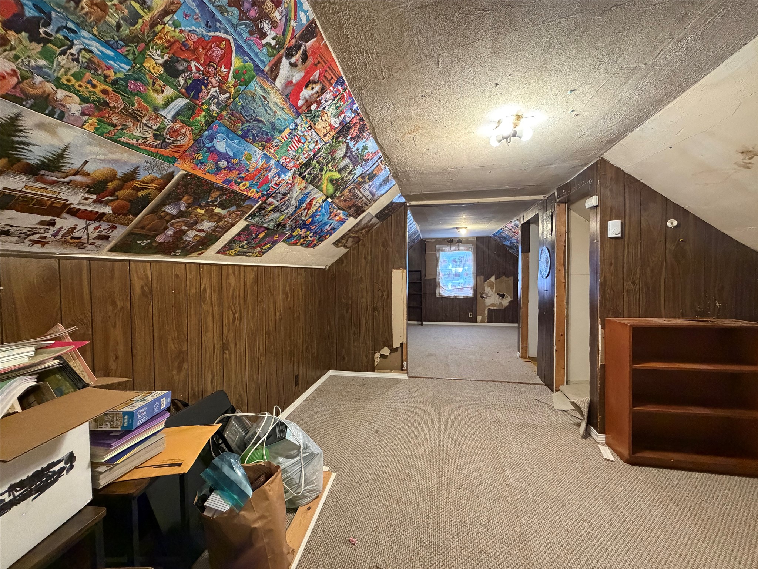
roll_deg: +1.0
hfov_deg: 102.1
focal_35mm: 14
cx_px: 379
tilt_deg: -1.9
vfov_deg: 85.7
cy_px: 284
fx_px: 307
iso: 640
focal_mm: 2.22
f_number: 2.2
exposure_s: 1/60
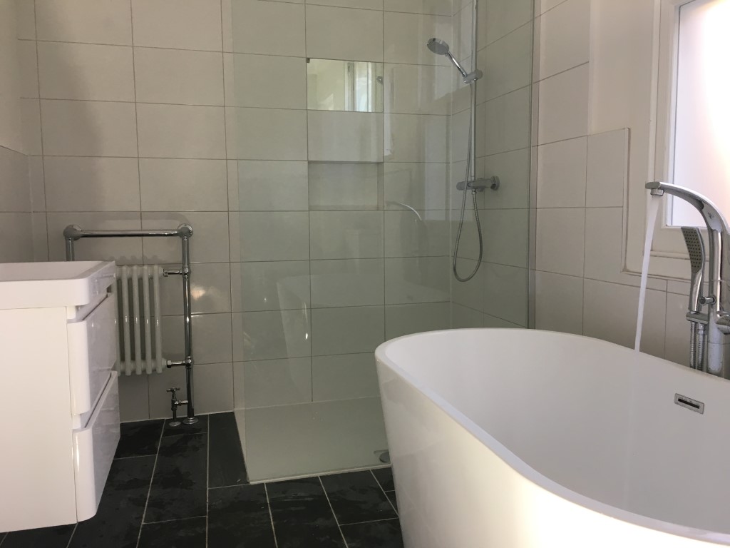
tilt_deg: -4.0
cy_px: 274
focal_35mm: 29
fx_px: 612
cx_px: 365
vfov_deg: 48.2
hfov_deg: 61.7
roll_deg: +0.2
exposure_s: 1/33
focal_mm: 4.15
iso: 32
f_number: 2.2
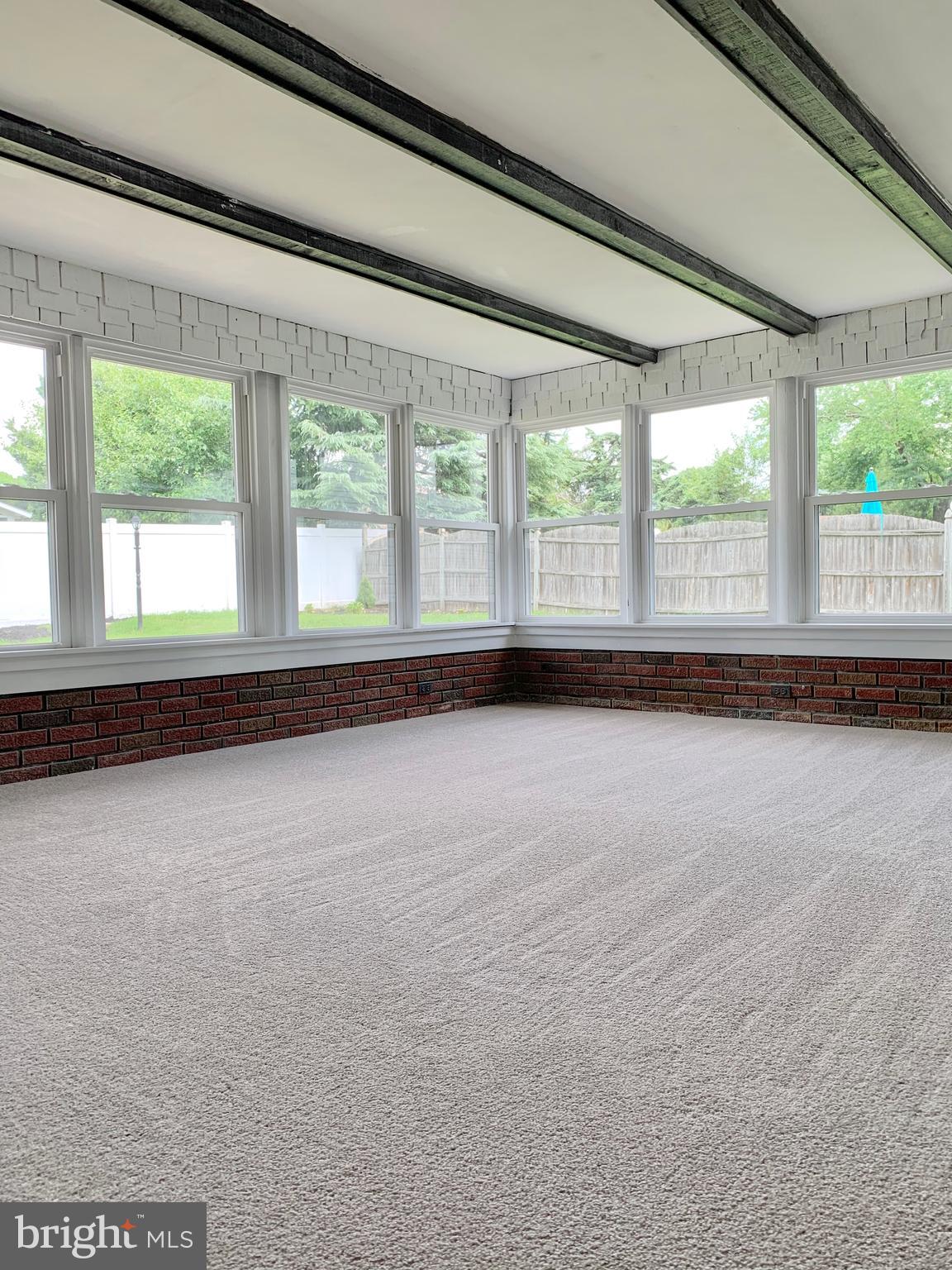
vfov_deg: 67.3
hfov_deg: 53.1
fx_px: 953
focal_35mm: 26
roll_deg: +0.3
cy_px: 635
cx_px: 476
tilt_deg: -0.3
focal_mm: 4.25
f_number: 1.8
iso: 25
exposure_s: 1/122
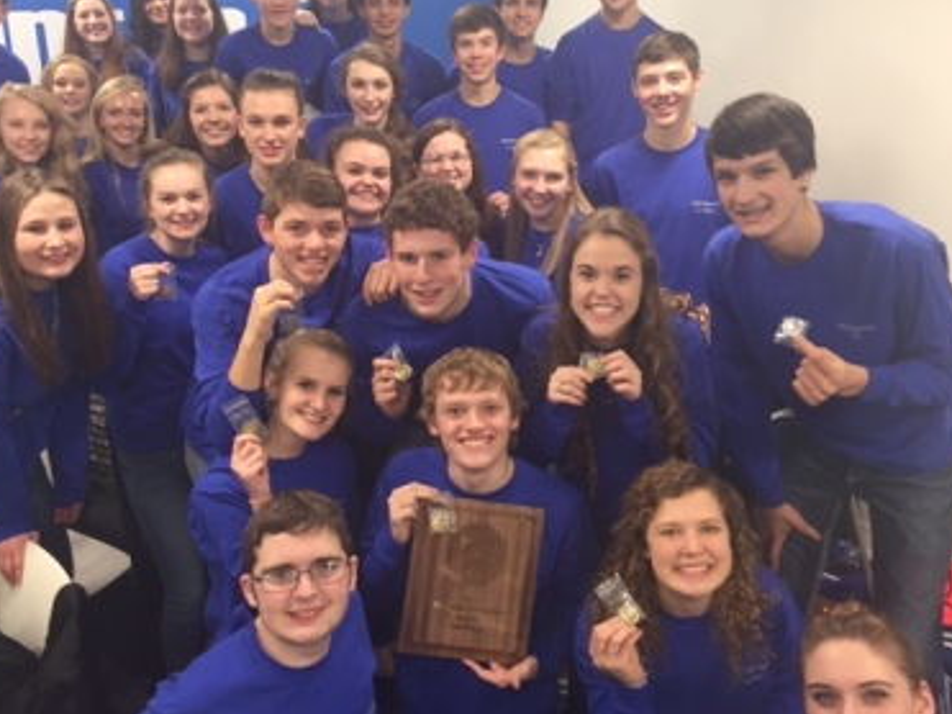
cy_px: 324
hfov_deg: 52.6
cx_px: 454
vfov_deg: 40.6
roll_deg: +1.0
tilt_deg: -18.2
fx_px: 962
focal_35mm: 35
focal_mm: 4.15
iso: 100
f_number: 2.2
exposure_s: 1/30
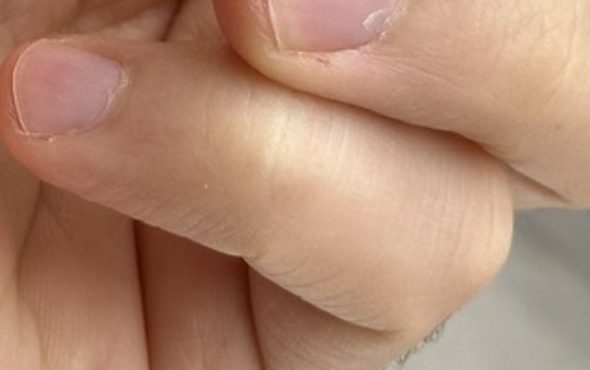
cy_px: -461
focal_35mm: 204
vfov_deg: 6.2
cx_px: 111
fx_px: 3283
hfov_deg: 10.2
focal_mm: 6.86
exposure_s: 1/980
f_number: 1.78
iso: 64
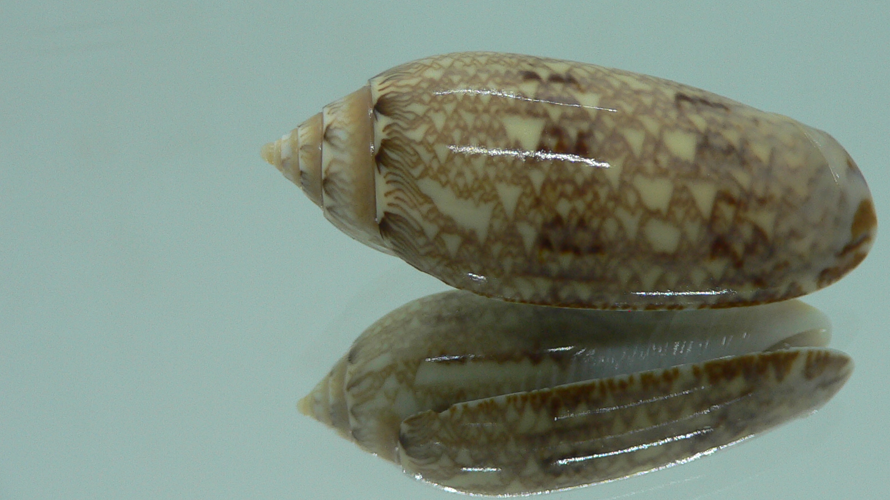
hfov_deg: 41.7
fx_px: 1156
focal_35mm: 49
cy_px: 227
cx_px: 566
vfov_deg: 24.4
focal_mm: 4.6
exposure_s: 1/60
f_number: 2.8
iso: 80
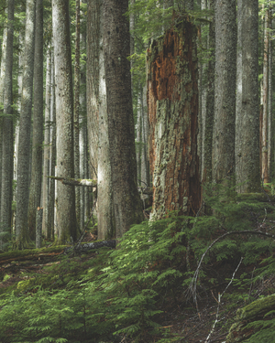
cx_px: 93
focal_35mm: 75
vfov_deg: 25.4
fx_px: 763
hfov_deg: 20.4
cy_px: 166
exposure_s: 1/2
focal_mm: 50
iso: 64
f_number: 9
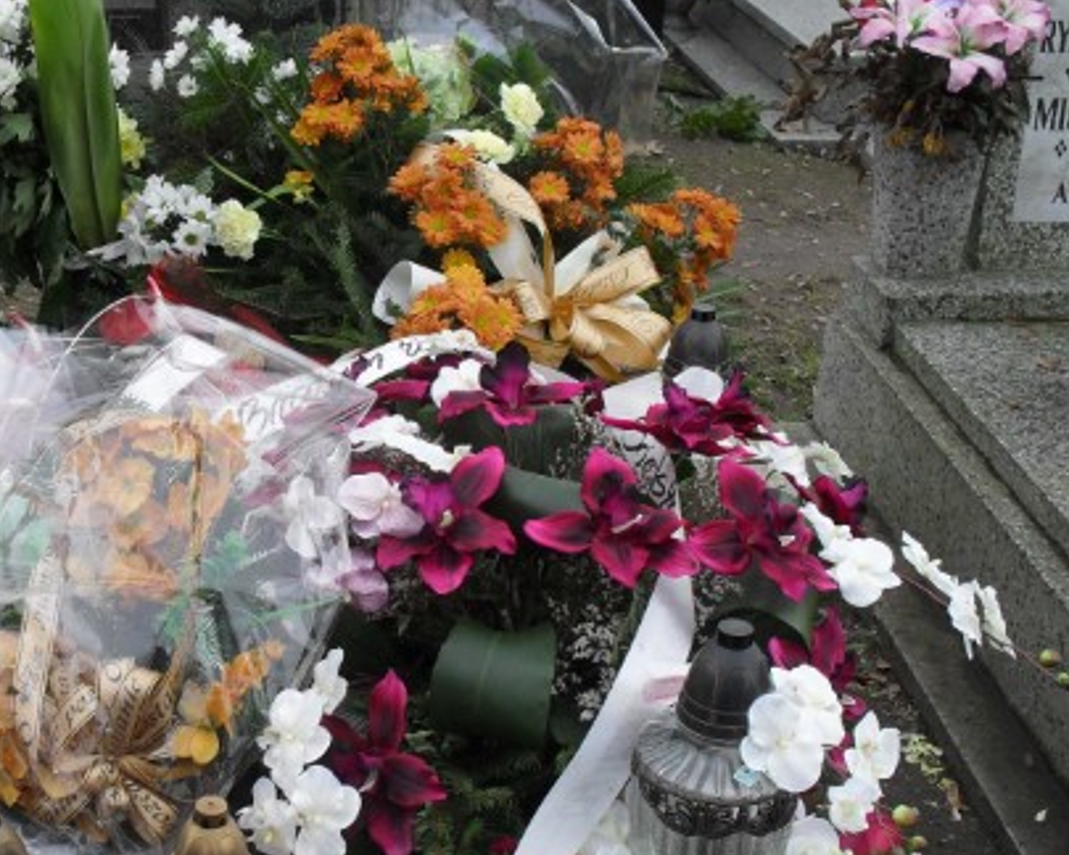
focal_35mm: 54
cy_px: 525
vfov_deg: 28.0
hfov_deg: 34.6
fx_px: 1708
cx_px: 417
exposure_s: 1/125
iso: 100
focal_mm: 6.3
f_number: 3.2
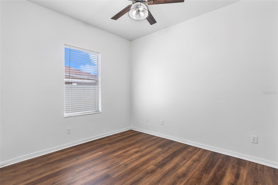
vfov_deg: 70.5
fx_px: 131
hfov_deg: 93.3
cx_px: 139
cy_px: 92
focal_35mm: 17
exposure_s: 1/13
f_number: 8
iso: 400
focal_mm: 17
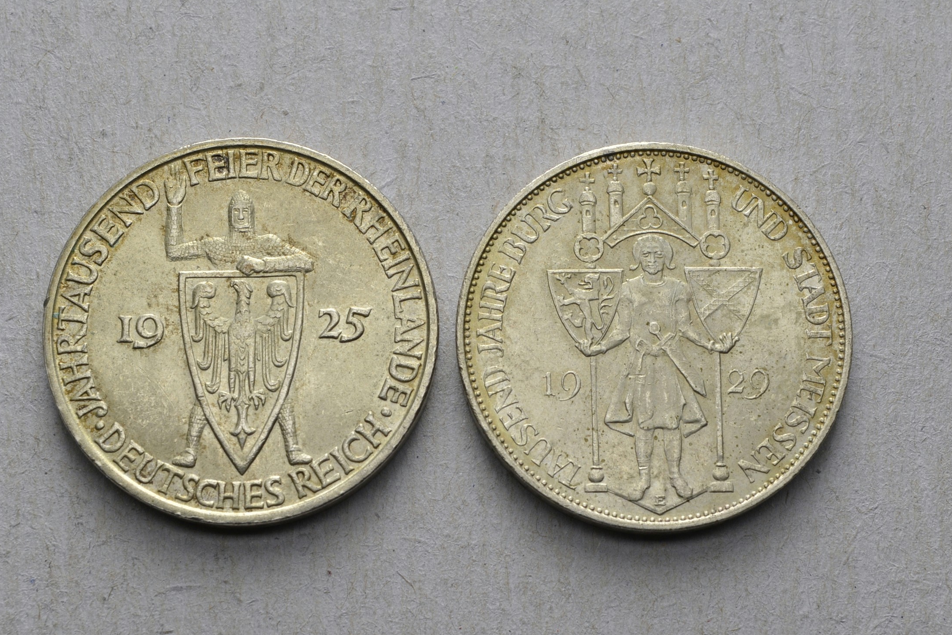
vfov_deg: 14.8
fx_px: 2447
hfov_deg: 22.0
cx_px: 469
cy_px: 346
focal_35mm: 93
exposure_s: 1/250
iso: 400
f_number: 14
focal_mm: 55
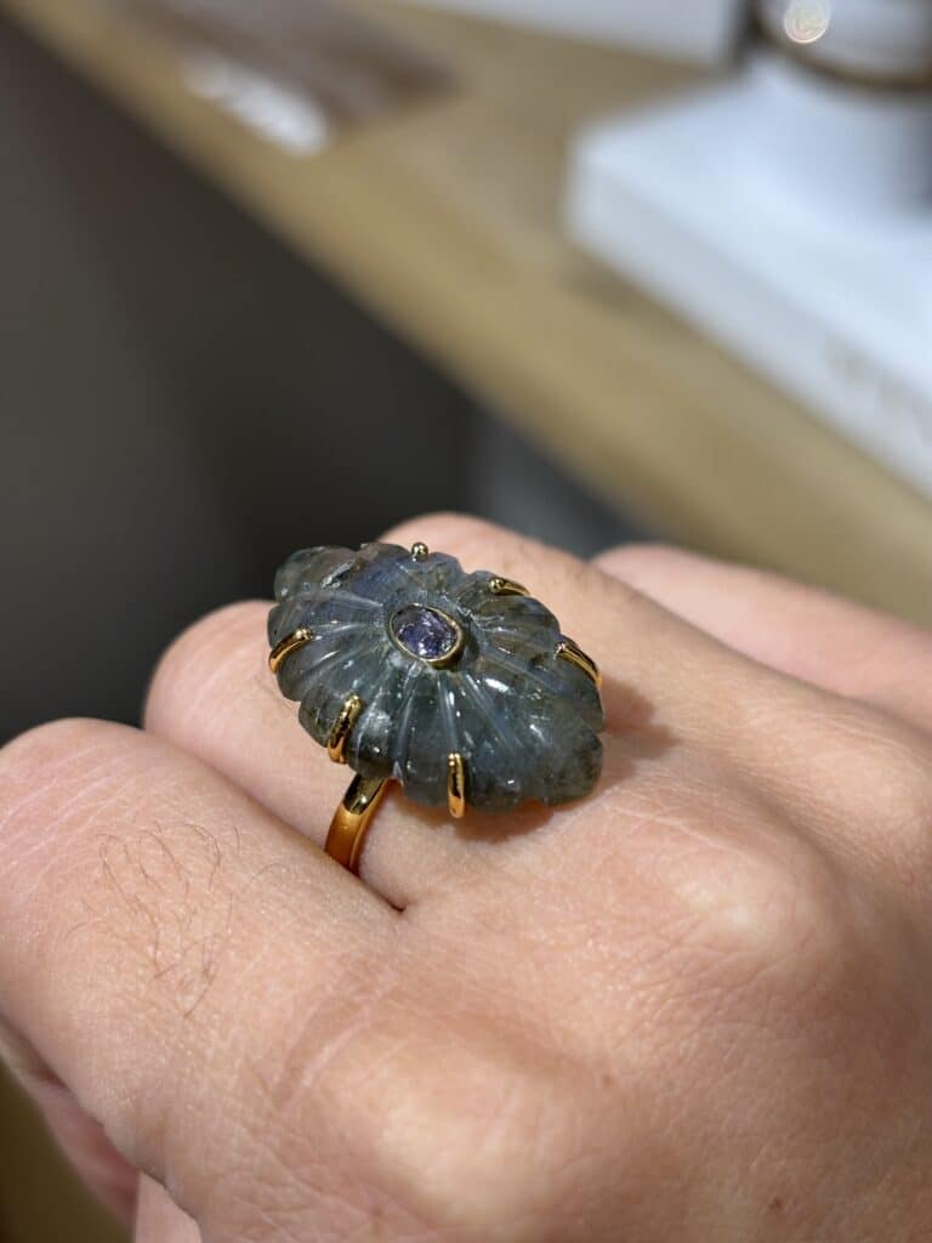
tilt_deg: -44.6
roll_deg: -4.6
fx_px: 1867
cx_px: 466
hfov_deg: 28.0
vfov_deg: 36.8
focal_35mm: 52
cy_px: 622
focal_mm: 5.96
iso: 50
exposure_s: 1/100
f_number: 1.6
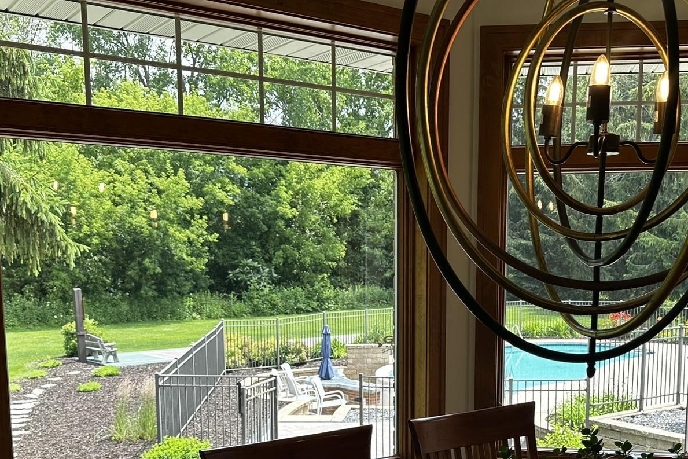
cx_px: 409
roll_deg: -0.4
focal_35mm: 43
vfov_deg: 30.4
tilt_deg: -9.2
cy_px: 374
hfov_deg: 45.2
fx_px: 822
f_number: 1.78
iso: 80
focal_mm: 6.86
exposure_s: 1/441
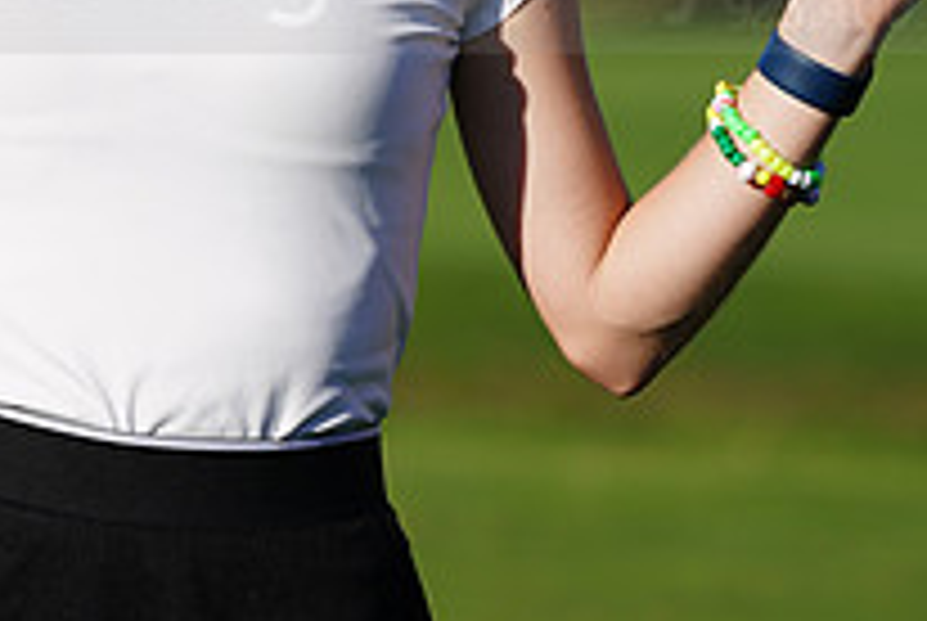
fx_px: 16246
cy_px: -79
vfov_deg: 2.2
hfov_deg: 3.3
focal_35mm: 630
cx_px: 180
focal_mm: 224
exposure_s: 1/500
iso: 100
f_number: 6.3
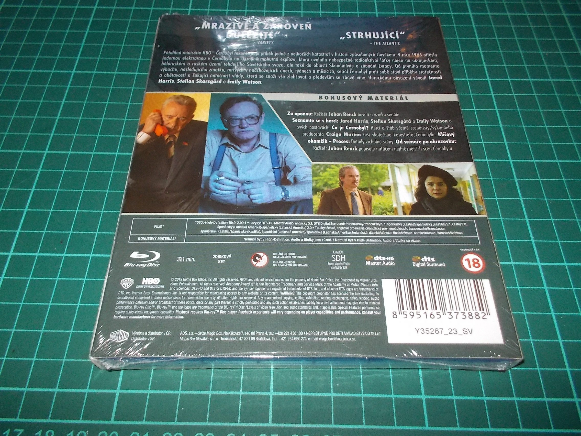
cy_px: 218
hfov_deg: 61.7
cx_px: 290
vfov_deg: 48.2
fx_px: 487
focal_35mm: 29
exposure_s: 1/30
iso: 200
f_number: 3.3
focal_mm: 4.1
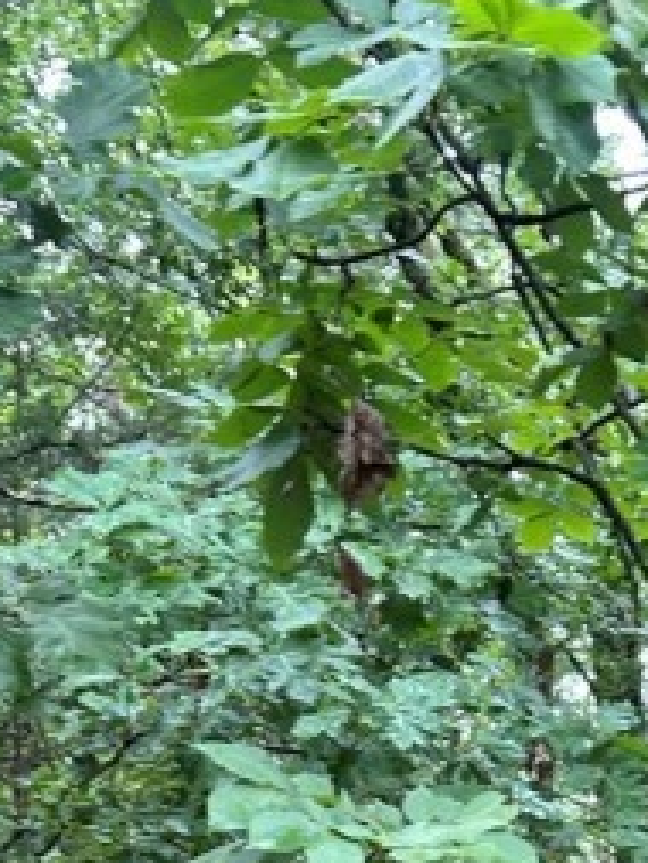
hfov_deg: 18.6
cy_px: 1242
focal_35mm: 79
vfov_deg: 21.3
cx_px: 437
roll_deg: +2.9
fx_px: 1970
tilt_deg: +1.8
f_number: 1.5
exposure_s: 1/121
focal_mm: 5.7
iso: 100
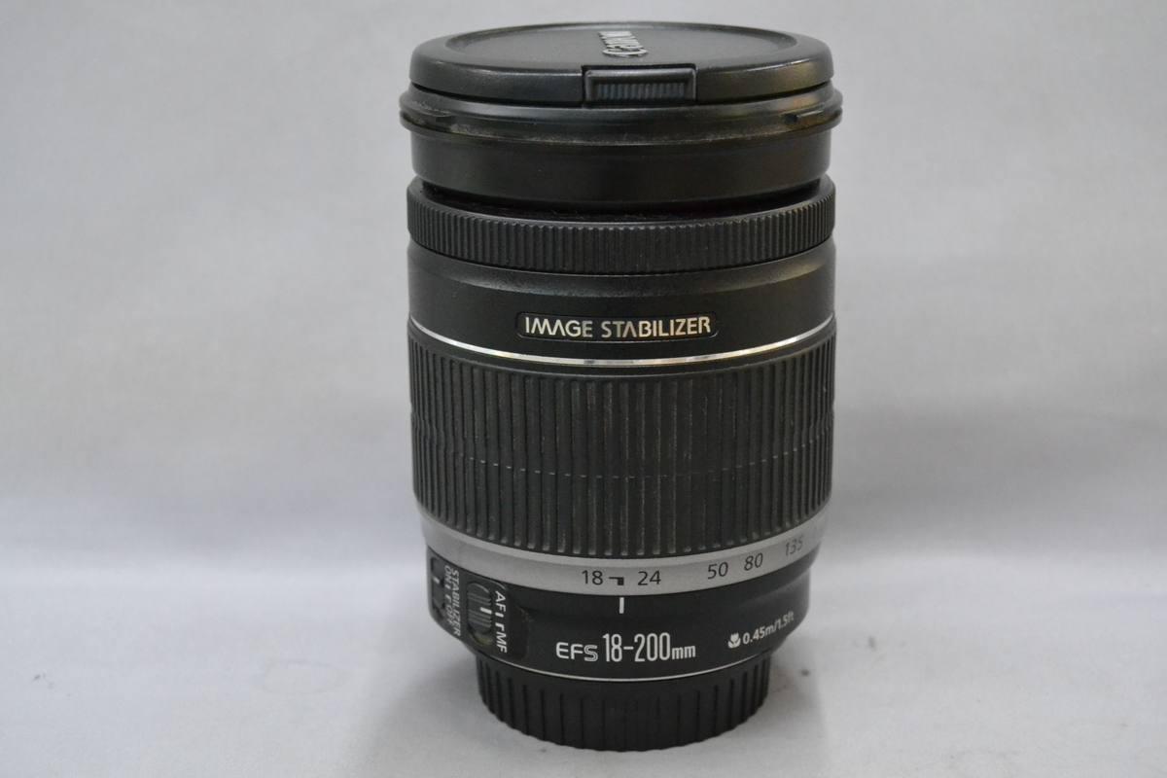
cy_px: 389
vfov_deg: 22.6
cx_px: 584
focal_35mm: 60
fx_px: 1945
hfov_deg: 33.4
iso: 3200
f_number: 8
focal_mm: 40
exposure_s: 1/125
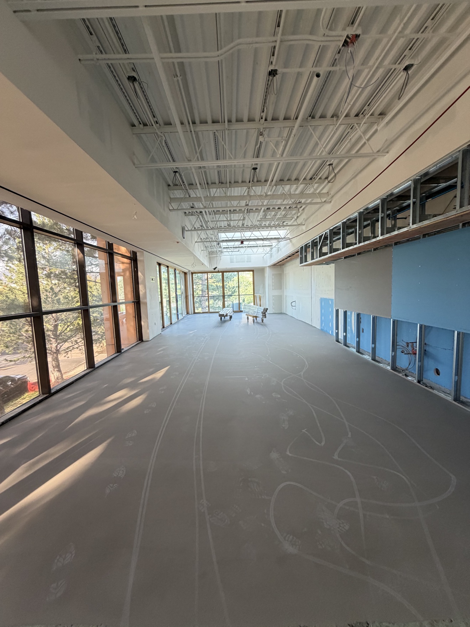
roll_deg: +2.0
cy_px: 314
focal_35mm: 14
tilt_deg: -5.0
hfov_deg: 85.7
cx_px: 235
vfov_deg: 102.1
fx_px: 253
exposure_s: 1/121
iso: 250
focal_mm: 2.22
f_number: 2.2
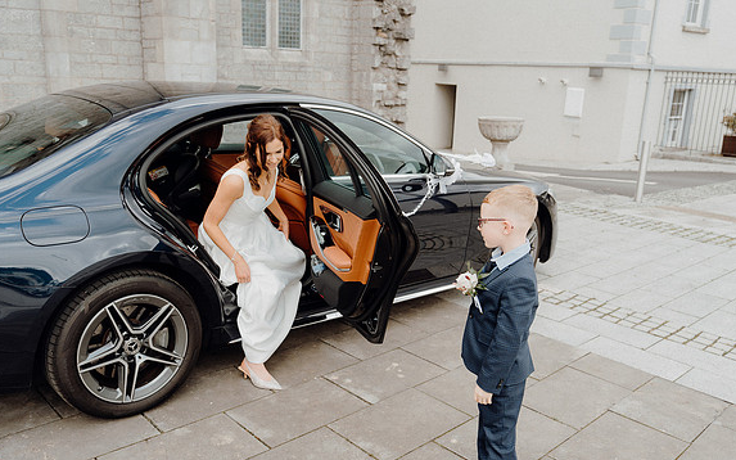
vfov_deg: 39.4
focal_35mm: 32
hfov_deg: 59.7
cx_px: 366
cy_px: 238
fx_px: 642
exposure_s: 1/200
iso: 125
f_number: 3.5
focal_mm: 31
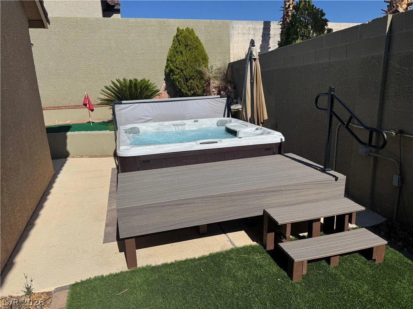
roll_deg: +4.8
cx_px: 206
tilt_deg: -16.9
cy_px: 154
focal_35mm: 24
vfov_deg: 56.8
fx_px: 286
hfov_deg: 71.6
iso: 80
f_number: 1.78
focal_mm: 6.76
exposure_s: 1/10417
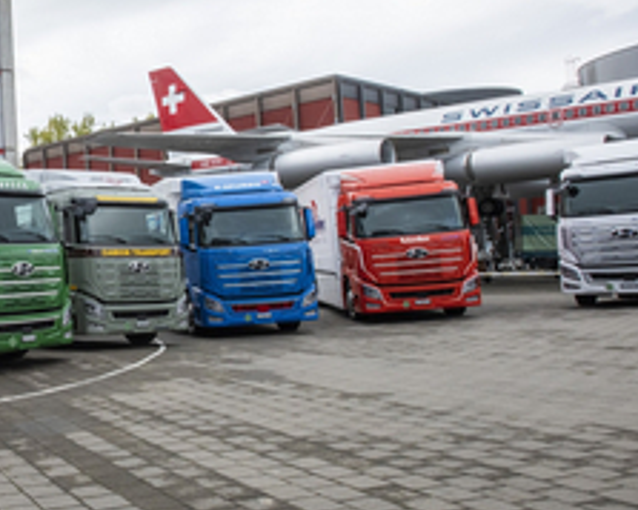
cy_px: 236
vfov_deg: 37.3
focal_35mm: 40
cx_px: -62
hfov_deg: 38.2
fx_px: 755
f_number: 16
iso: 500
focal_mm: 17
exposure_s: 1/250
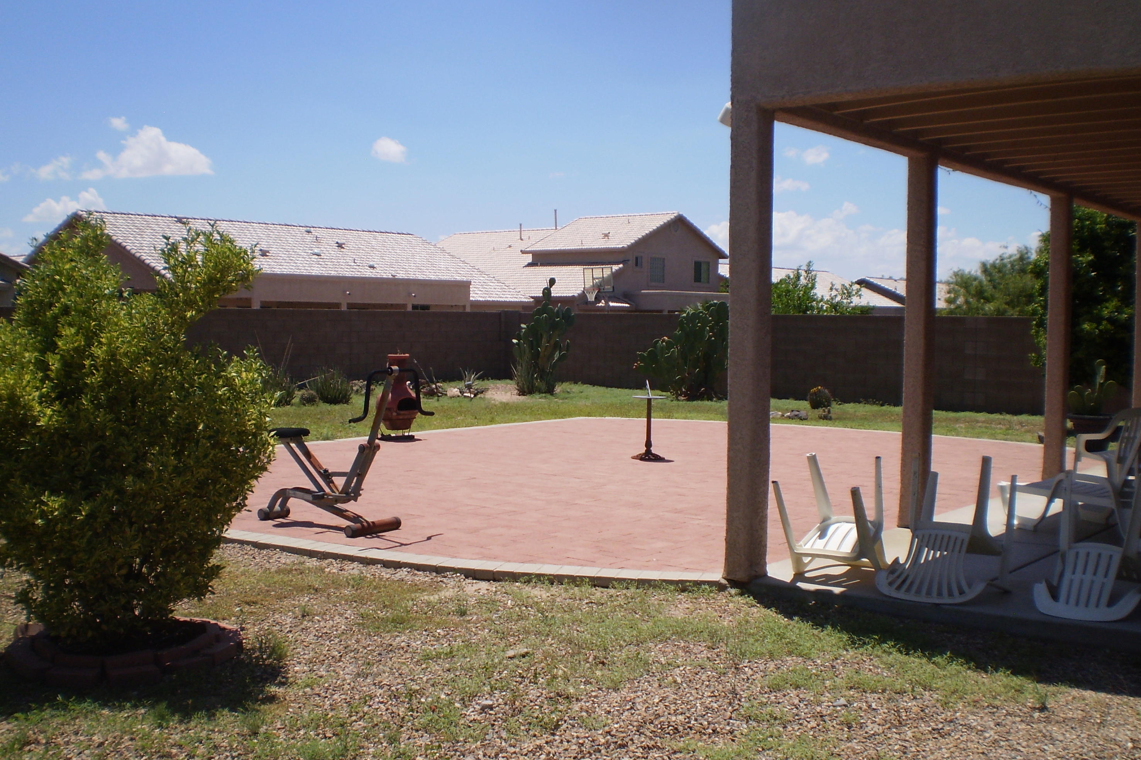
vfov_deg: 35.0
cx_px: 567
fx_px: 1204
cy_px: 400
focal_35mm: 38
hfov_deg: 50.7
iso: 64
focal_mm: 6.3
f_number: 4.6
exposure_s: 1/1250
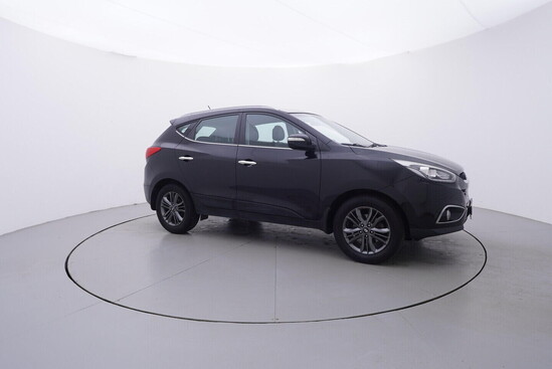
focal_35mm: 22
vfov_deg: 56.2
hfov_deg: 77.3
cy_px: 184
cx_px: 276
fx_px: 345
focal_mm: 15
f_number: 5
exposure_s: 1/80
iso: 200
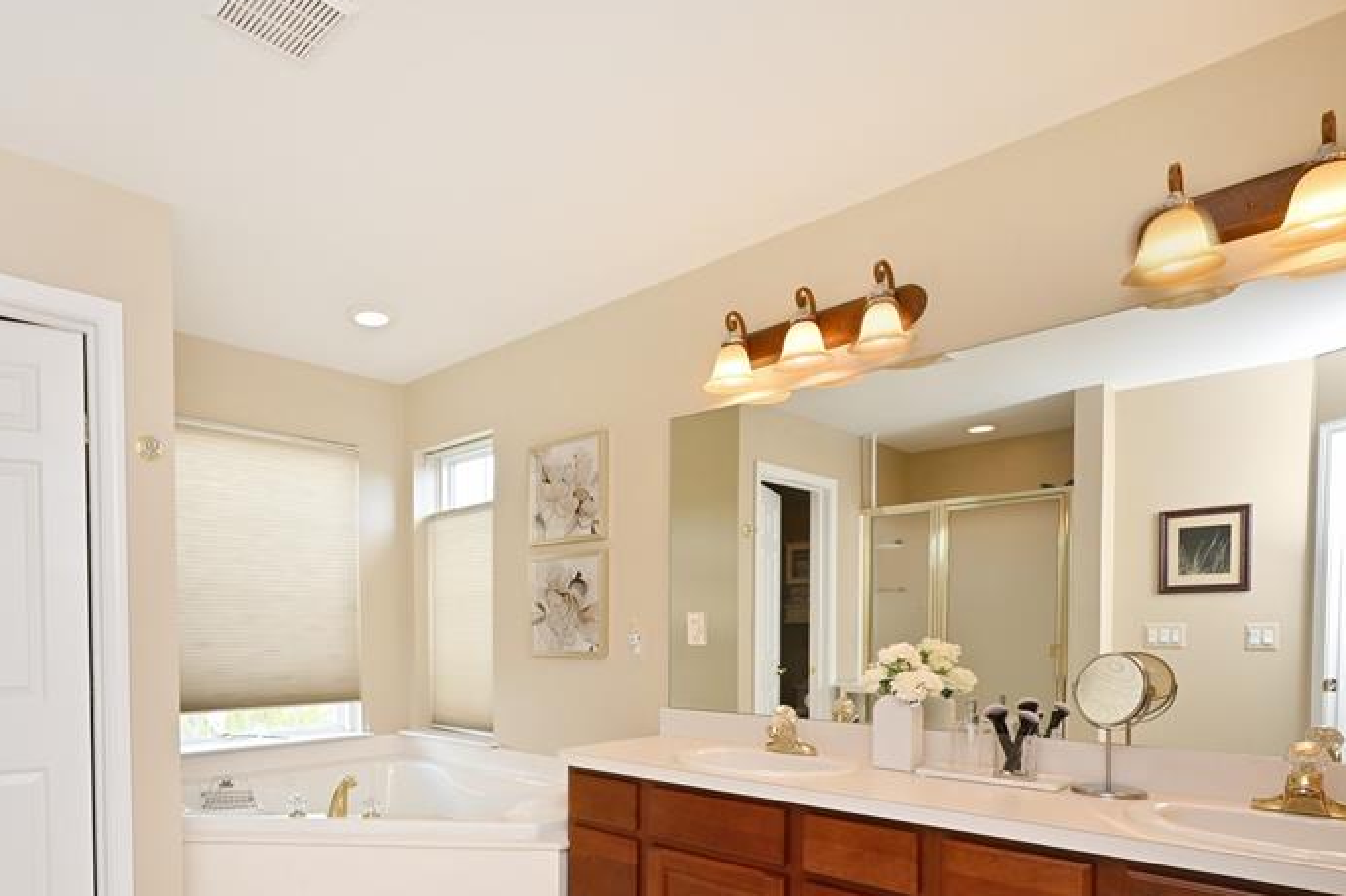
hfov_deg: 79.0
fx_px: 785
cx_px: 469
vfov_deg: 57.0
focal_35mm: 21
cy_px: 654
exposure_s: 1/60
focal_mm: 14
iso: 720
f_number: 11
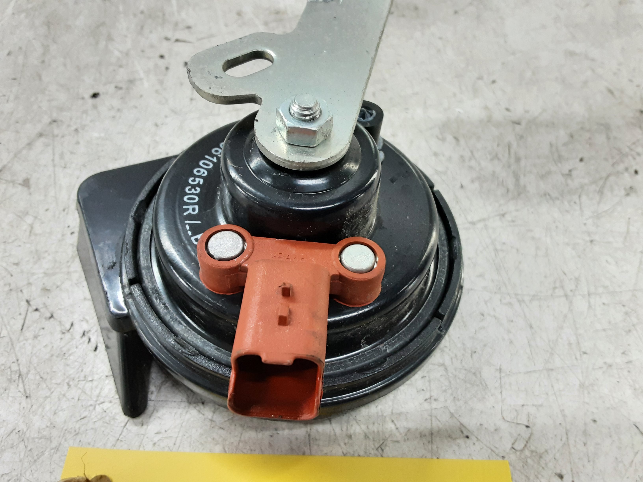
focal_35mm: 27
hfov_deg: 65.3
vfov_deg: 51.4
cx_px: 322
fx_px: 502
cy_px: 241
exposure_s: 1/50
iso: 200
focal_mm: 2.91
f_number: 1.9
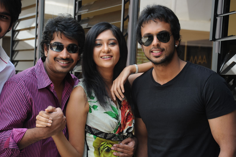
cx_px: 118
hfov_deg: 30.5
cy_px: 78
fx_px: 432
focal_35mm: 66
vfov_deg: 20.6
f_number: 7.1
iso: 320
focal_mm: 66
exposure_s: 1/125
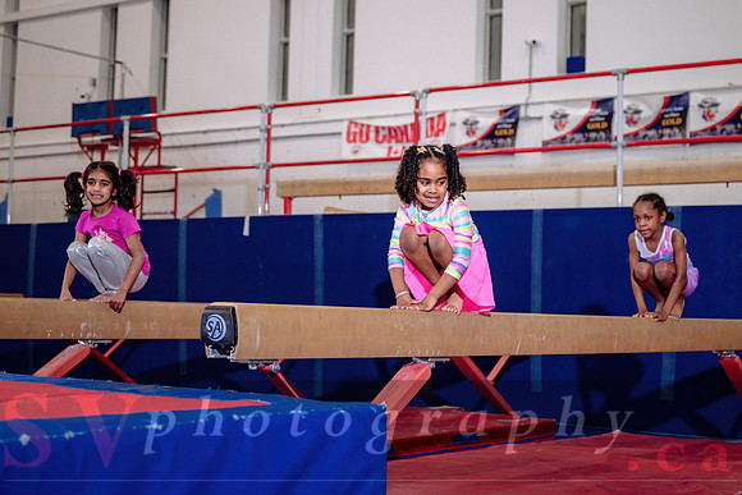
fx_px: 1222
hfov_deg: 33.8
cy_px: 213
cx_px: 399
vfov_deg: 22.9
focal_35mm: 59
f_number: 3.5
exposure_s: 1/250
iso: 800
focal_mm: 52
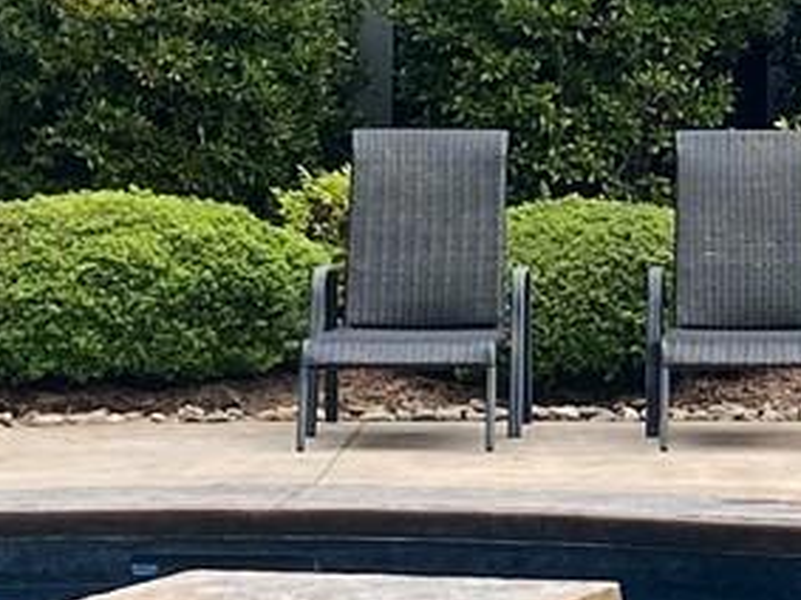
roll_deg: +0.9
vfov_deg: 7.8
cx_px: 880
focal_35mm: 188
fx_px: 4348
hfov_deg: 10.4
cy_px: -54
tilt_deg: +0.8
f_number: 1.8
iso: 32
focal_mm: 4.25
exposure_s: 1/673
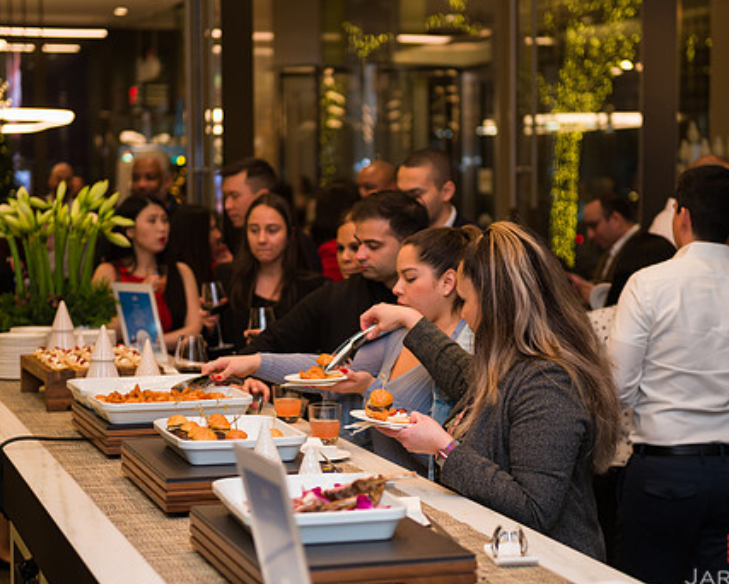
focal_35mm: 84
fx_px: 1813
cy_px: 294
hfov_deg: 22.7
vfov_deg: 18.3
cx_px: 353
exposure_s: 1/160
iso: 400
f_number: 3.2
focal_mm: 66
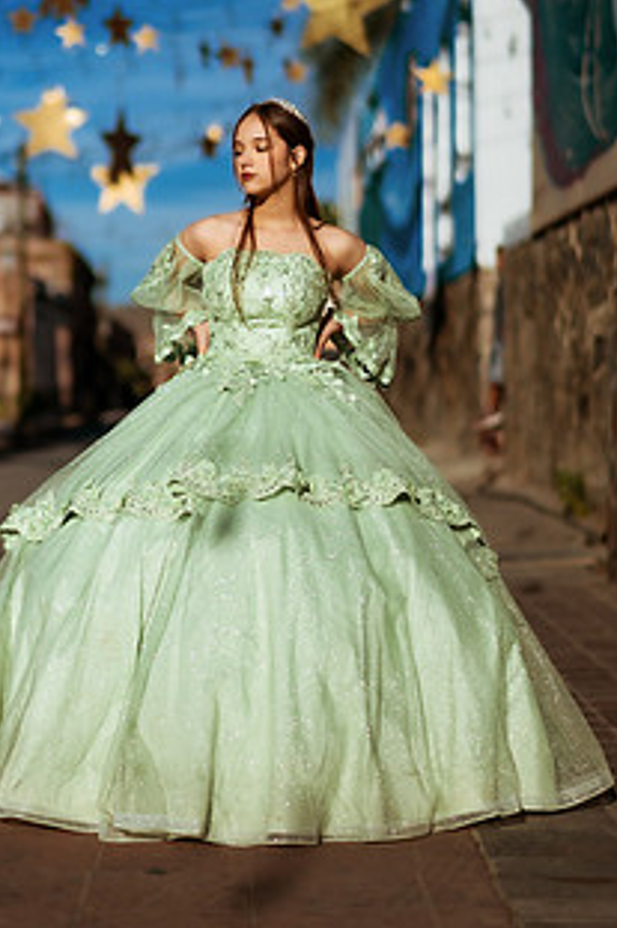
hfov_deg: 16.2
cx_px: 232
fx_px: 2162
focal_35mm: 84
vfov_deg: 24.1
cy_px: 289
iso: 50
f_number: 1.8
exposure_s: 1/8000
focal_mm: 58
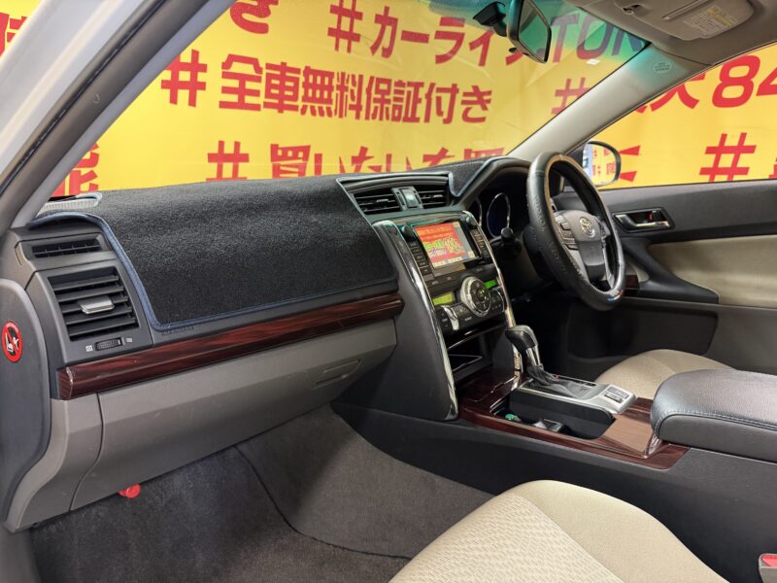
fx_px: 539
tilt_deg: -11.8
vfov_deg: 56.8
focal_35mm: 24
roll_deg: +1.9
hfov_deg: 71.6
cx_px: 388
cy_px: 292
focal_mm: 6.76
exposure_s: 1/50
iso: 320
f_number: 1.78
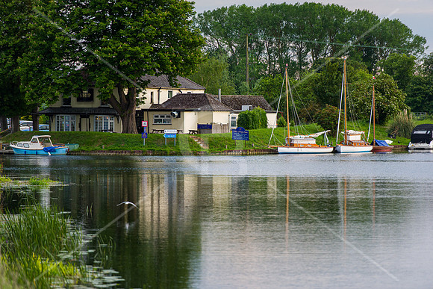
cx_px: 216
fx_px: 2346
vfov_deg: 7.0
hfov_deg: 10.5
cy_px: 144
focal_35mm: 195
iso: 640
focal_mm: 195
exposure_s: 1/400
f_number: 4
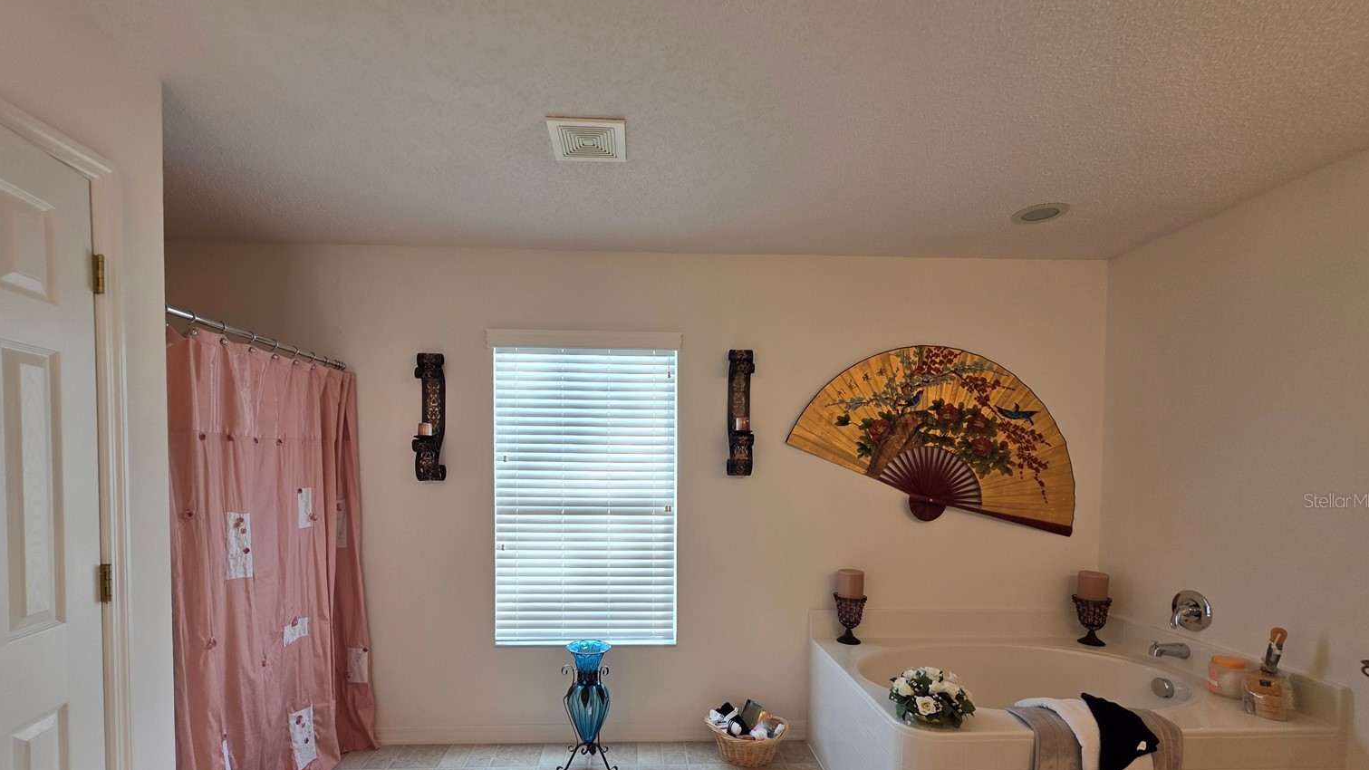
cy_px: 500
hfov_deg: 103.0
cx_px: 664
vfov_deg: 68.9
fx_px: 545
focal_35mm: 15
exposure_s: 1/120
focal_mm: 2.2
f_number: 1.9
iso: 40
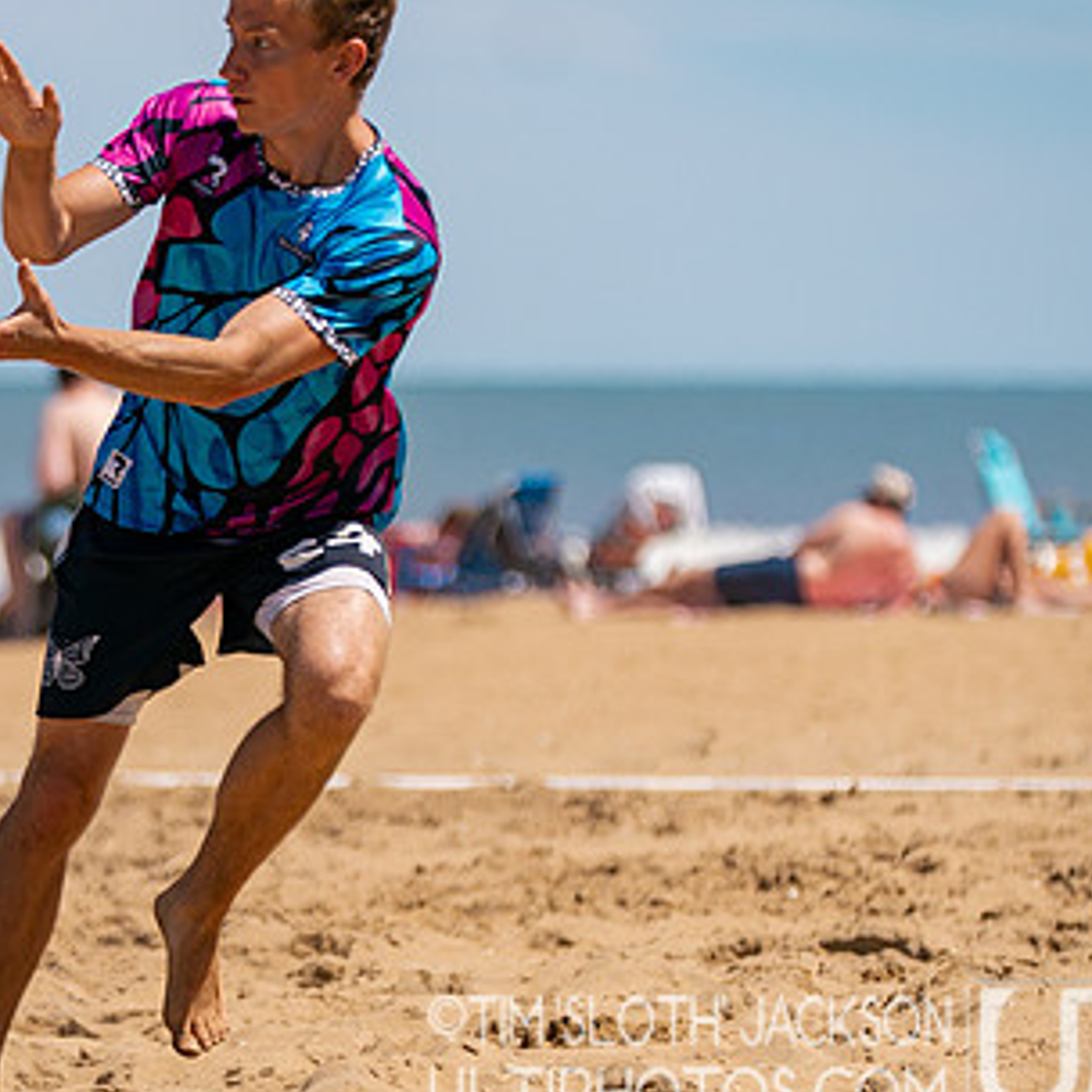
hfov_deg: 5.9
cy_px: 679
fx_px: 10529
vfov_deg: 5.9
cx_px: 309
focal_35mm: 295
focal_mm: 143
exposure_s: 1/8000
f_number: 2.8
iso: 400
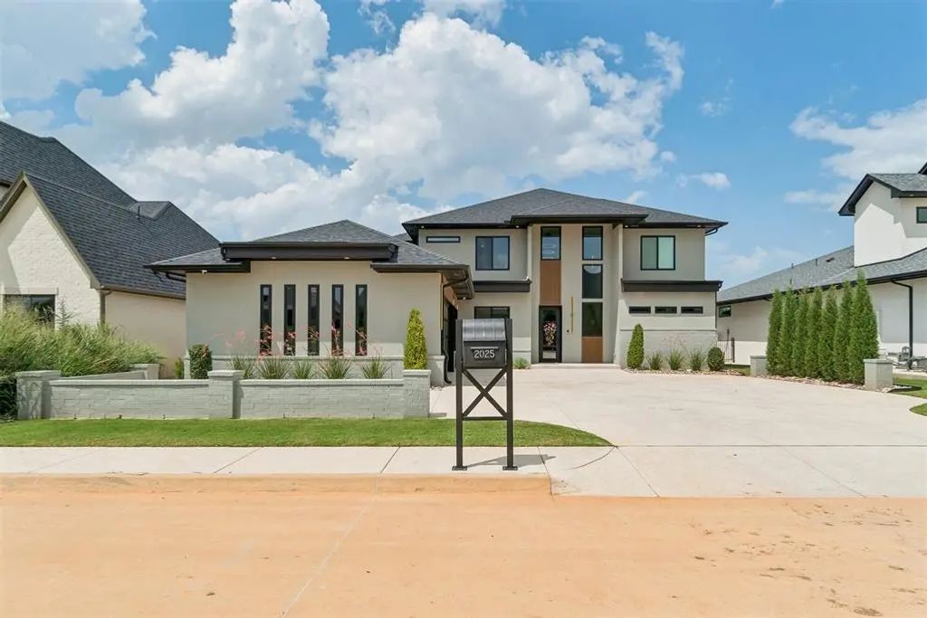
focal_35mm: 20
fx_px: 502
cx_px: 464
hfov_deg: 85.4
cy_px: 309
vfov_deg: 63.2
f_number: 9
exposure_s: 1/640
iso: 100
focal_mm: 13
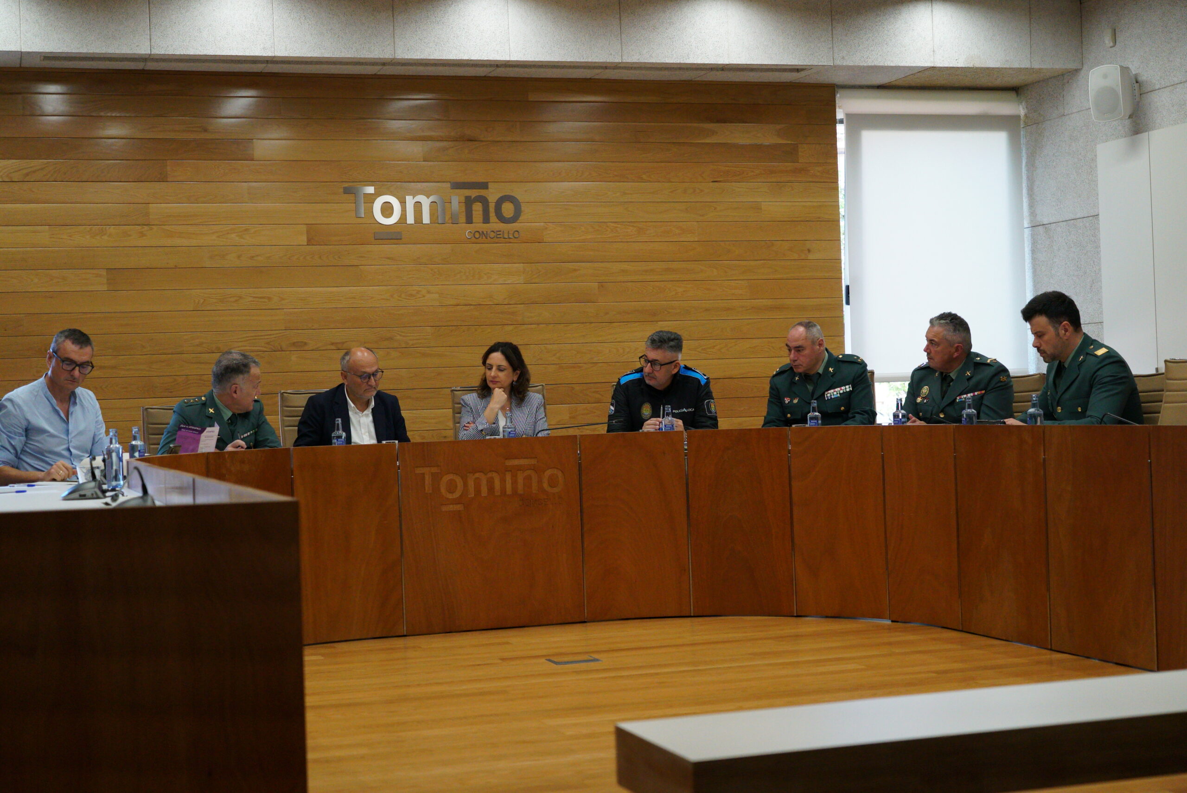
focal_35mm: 56
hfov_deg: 35.6
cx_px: 594
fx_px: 1847
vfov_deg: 24.2
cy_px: 396
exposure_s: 1/640
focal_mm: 56
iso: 4000
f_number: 4
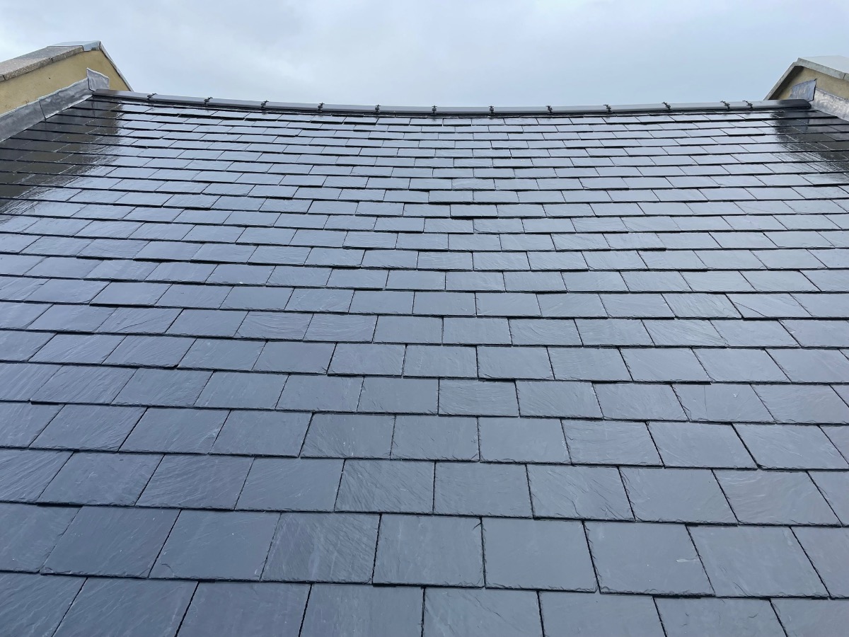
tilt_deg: -4.8
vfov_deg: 53.1
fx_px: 638
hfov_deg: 67.3
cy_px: 318
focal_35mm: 26
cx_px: 424
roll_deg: -1.4
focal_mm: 4.2
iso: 32
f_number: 1.6
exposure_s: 1/940
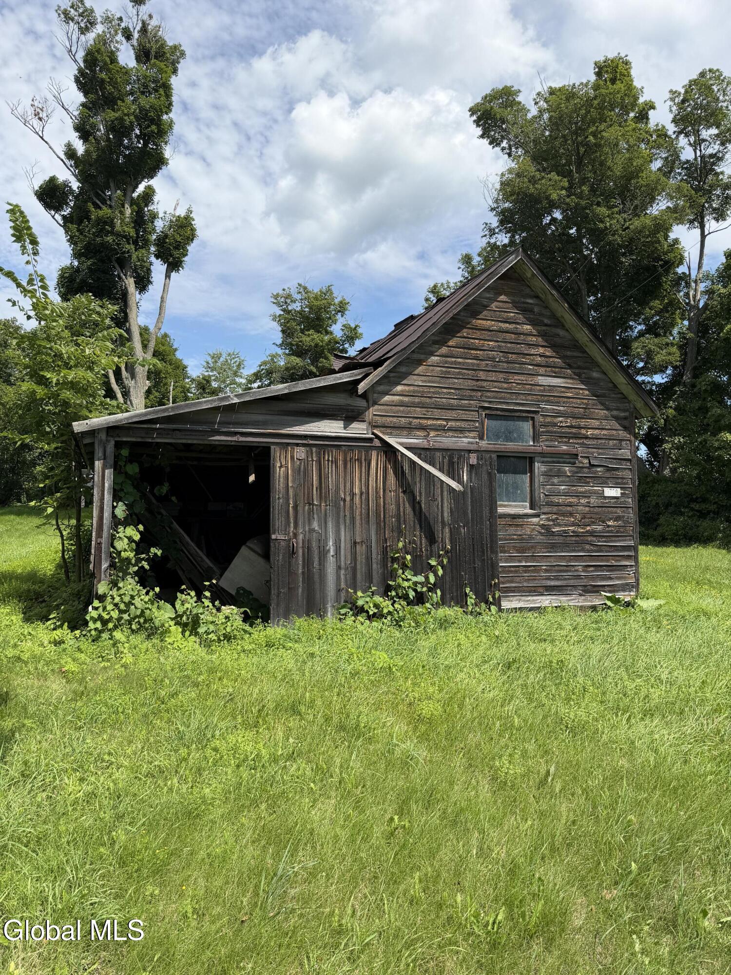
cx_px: 366
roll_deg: -1.0
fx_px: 676
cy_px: 488
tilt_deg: +2.3
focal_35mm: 24
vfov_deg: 71.6
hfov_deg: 56.8
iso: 80
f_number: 1.78
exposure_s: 1/4167
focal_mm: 6.76
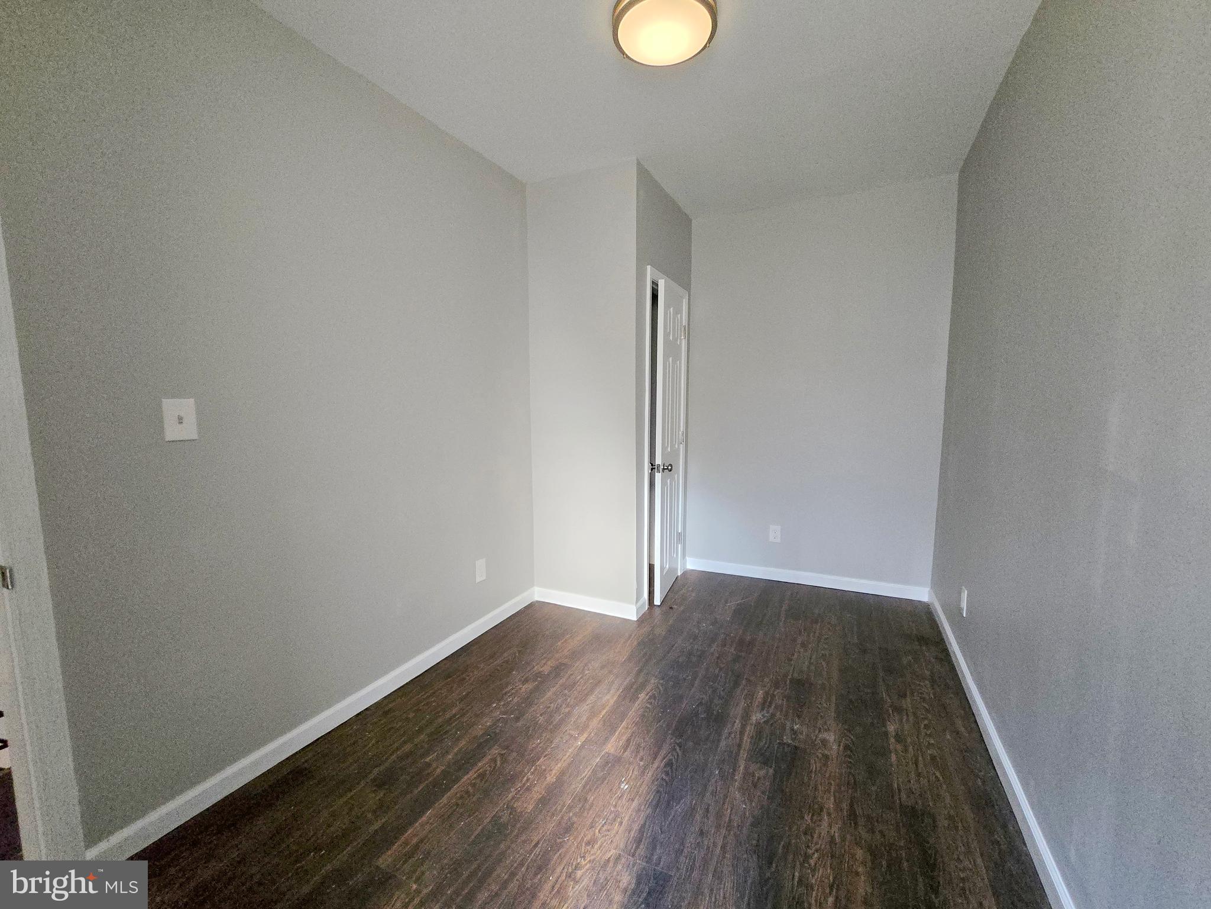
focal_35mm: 13
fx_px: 455
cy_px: 454
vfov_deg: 89.9
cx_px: 606
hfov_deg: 106.2
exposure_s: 1/60
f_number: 2.2
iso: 1000
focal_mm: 2.2
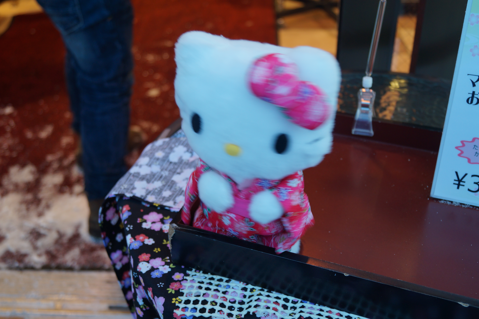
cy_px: 160
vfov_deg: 31.8
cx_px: 240
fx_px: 558
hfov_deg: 46.4
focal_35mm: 42
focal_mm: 28
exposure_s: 1/60
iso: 250
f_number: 4.5
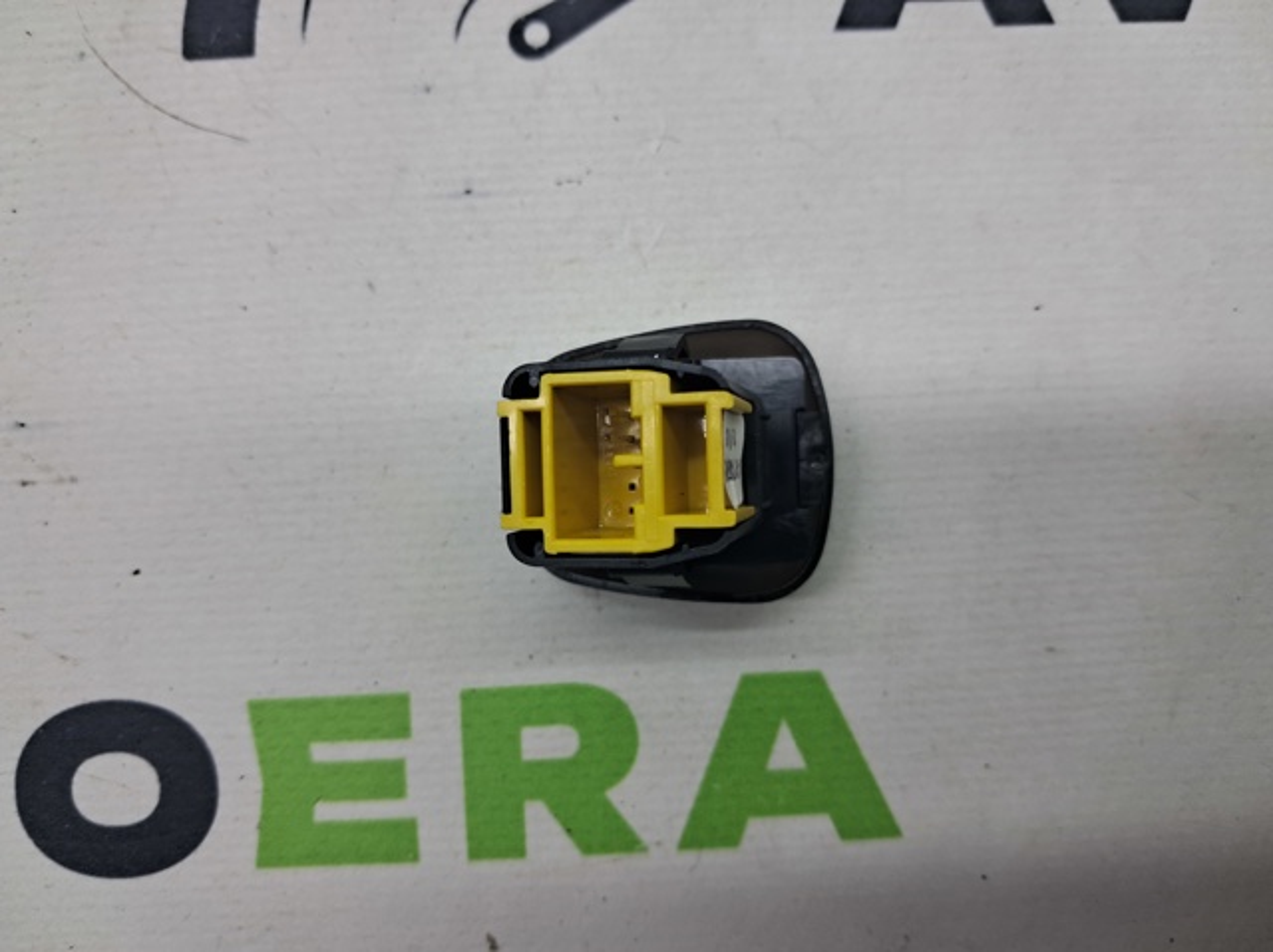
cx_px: 636
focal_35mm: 27
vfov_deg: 51.3
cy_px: 476
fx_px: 992
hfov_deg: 65.4
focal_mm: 4
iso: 50
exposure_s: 1/100
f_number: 1.8
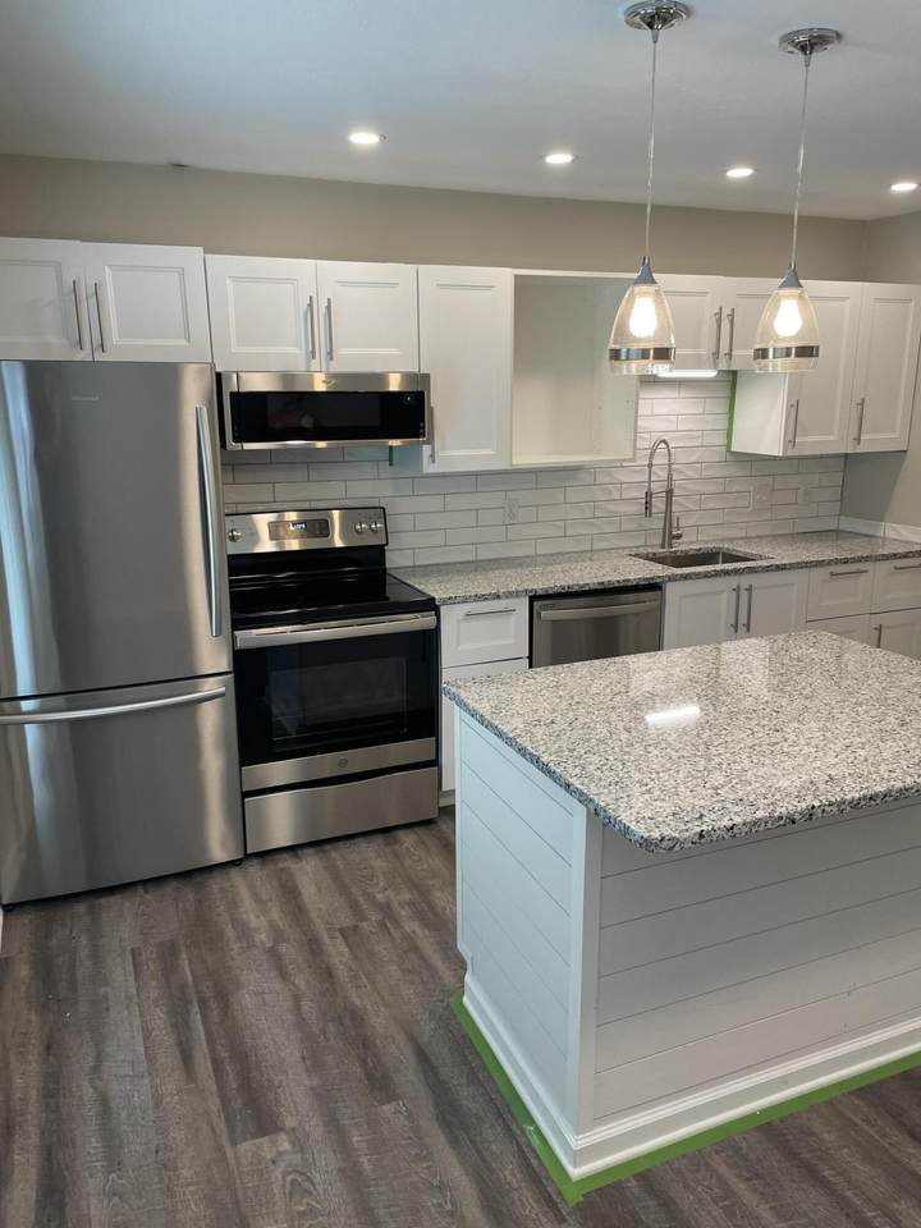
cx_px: 460
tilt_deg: -13.2
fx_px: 922
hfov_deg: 53.1
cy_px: 614
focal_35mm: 26
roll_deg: +0.5
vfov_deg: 67.3
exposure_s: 1/120
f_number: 1.6
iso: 100
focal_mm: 4.2
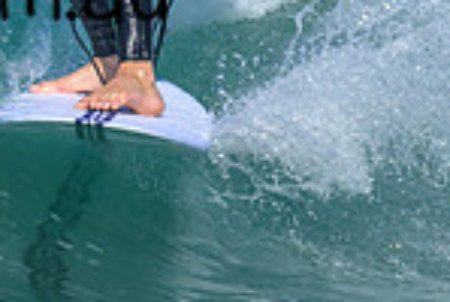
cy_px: 42
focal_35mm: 4041
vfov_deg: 0.3
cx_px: -220
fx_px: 50613
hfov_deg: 0.5
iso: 280
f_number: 6.3
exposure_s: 1/2000
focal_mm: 800
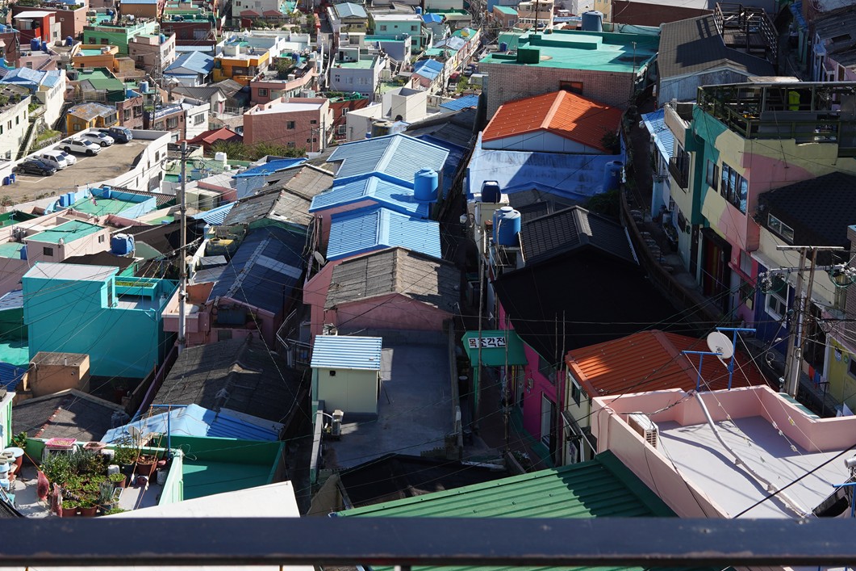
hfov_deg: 30.5
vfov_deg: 20.3
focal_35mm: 66
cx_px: 401
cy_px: 86
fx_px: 1569
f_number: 10
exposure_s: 1/125
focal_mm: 35
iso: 100
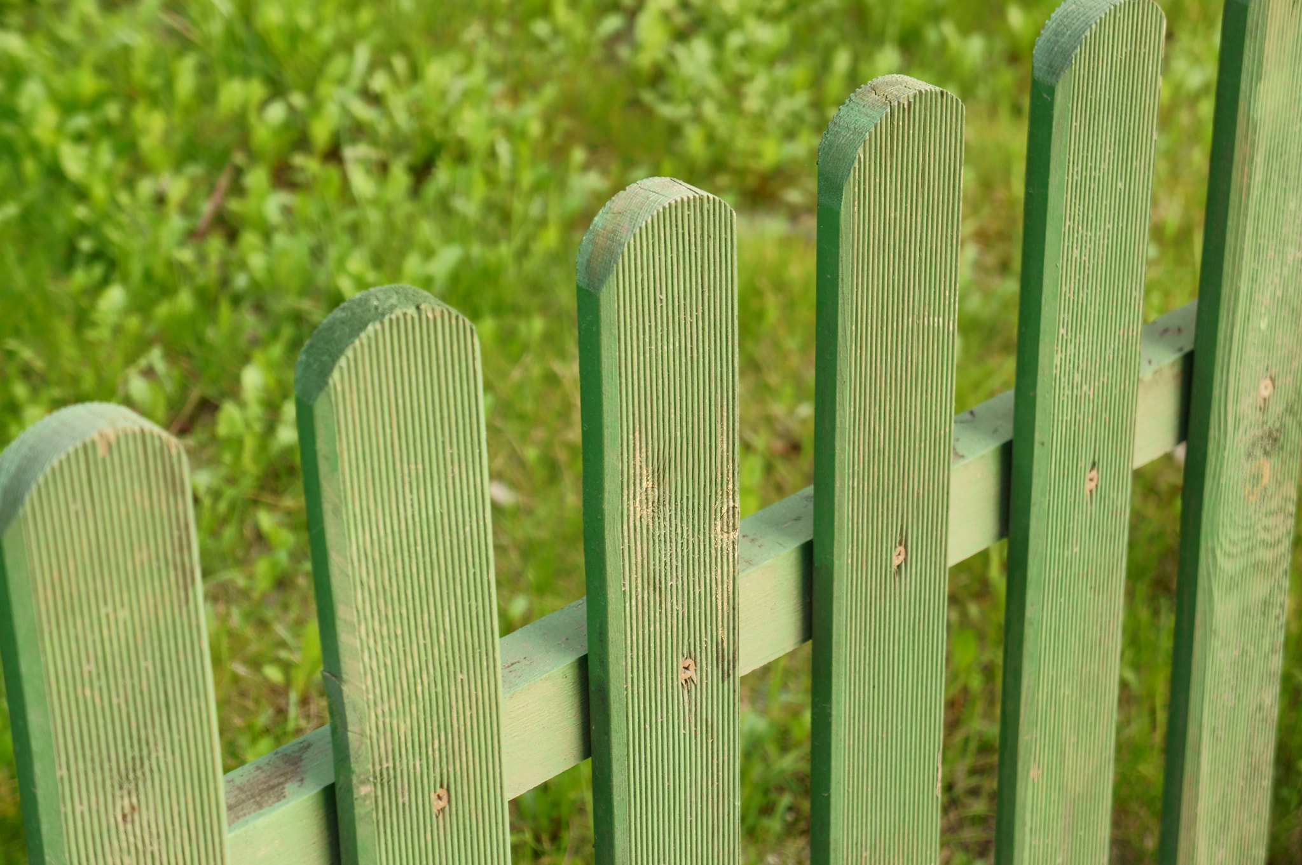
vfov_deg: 16.5
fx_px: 2981
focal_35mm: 82
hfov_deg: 24.6
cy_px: 432
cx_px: 651
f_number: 5.6
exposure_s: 1/30
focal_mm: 55
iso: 200
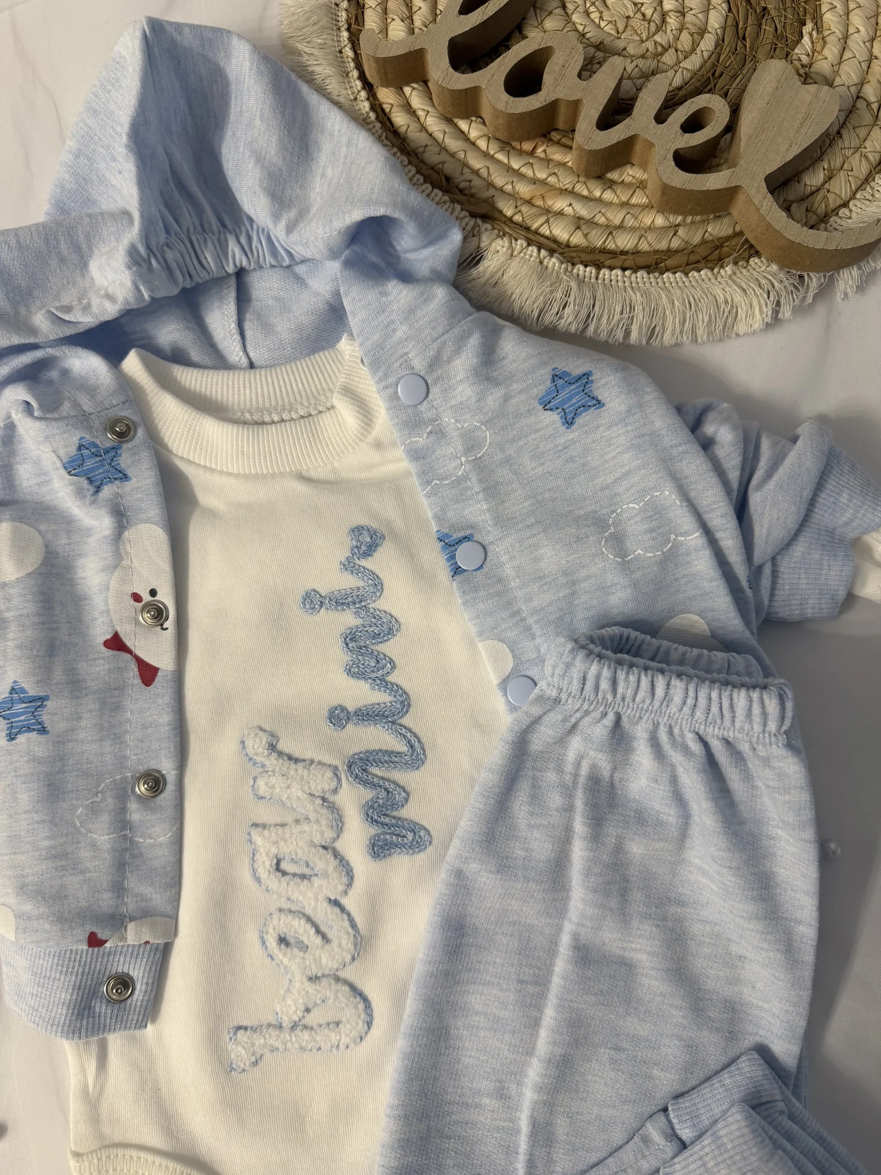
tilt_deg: -81.5
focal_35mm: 24
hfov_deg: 56.8
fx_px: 814
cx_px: 440
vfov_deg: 71.6
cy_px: 588
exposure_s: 1/50
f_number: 1.78
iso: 125
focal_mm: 6.76
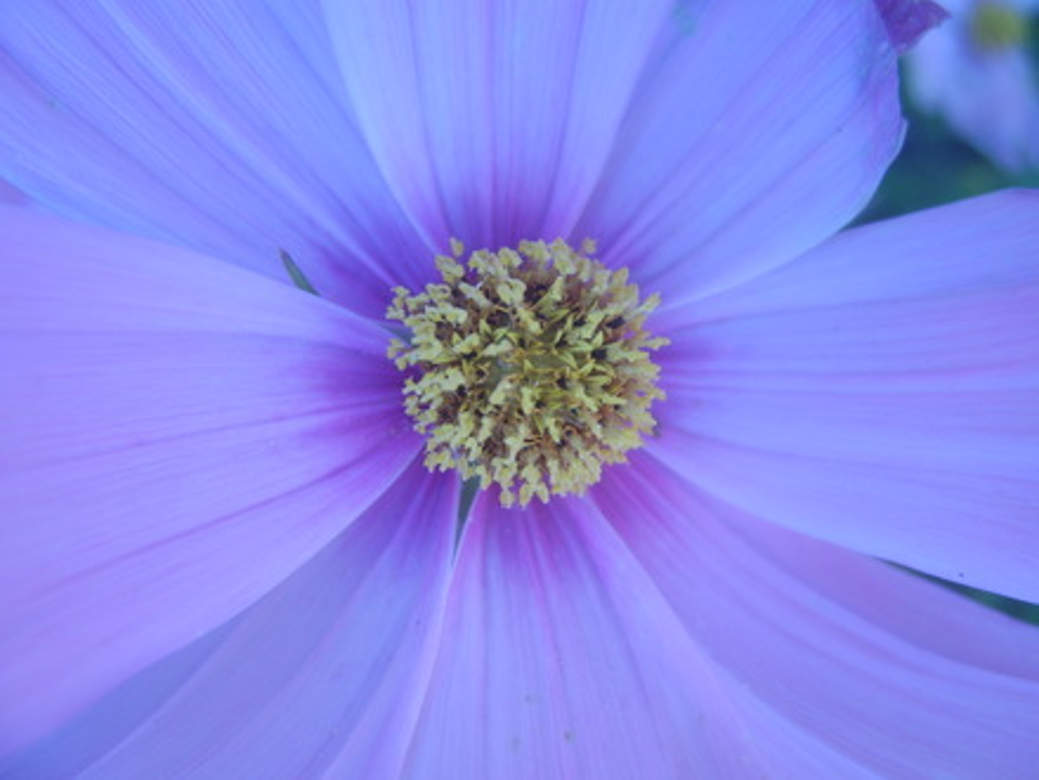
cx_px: 520
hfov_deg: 58.4
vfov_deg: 45.4
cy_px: 390
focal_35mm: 31
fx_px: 930
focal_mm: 8.13
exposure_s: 1/84
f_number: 2.7
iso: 50
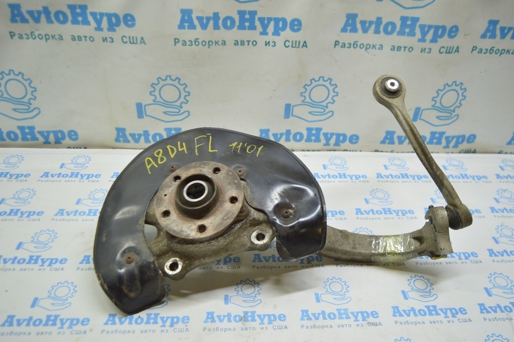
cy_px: 171
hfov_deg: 62.0
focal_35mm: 30
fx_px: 428
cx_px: 257
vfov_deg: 43.5
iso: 400
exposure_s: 1/60
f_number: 3.8
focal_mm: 20
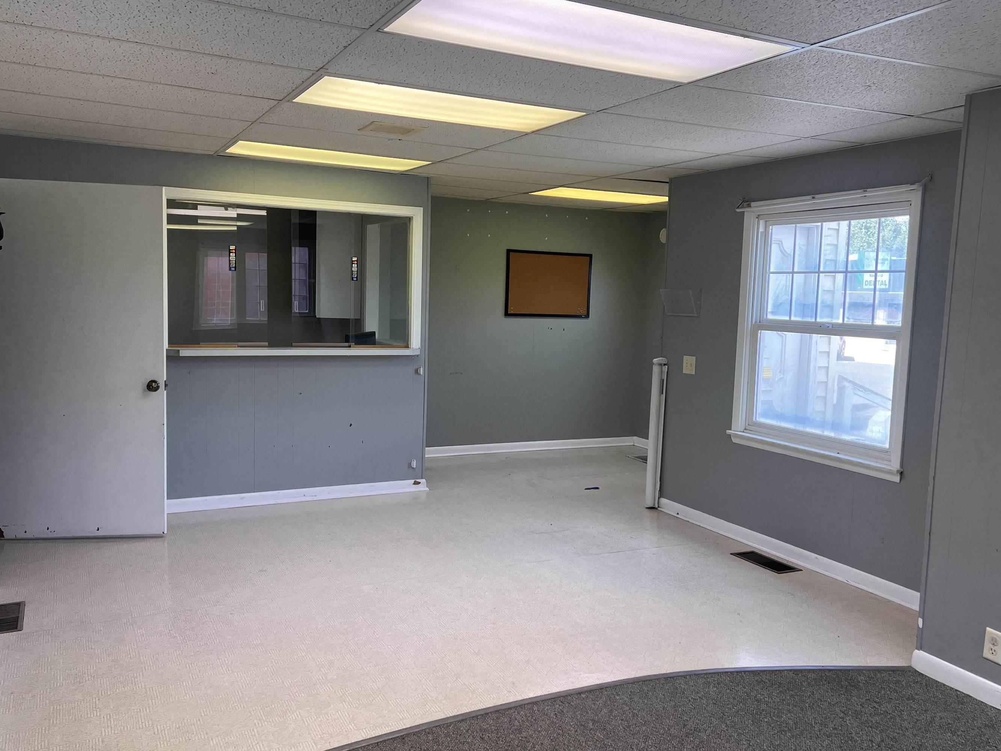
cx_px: 505
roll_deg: -1.2
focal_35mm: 30
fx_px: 868
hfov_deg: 60.0
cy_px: 384
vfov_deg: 46.8
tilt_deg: -5.1
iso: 50
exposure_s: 1/163
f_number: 1.5
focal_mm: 5.7
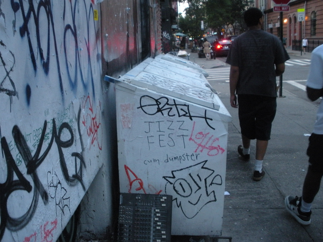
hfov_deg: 51.4
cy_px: 121
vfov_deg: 39.7
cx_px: 162
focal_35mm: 36
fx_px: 336
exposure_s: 1/52
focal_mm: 6.3
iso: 400
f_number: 3.5
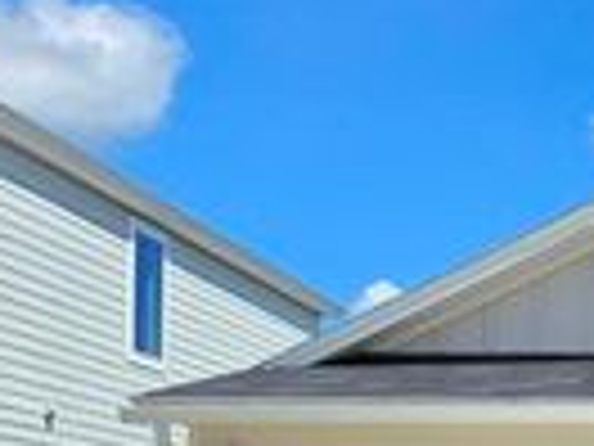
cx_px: 994
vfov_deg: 16.3
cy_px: 543
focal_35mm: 87
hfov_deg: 18.7
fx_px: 1493
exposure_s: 1/6806
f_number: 1.4
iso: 64
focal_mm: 6.5
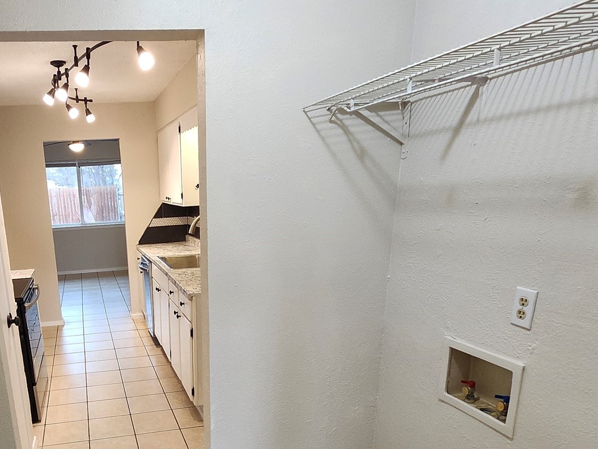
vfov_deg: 48.6
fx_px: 467
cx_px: 155
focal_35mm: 27
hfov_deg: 61.9
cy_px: 356
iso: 250
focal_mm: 1.74
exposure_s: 1/60
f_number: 2.2
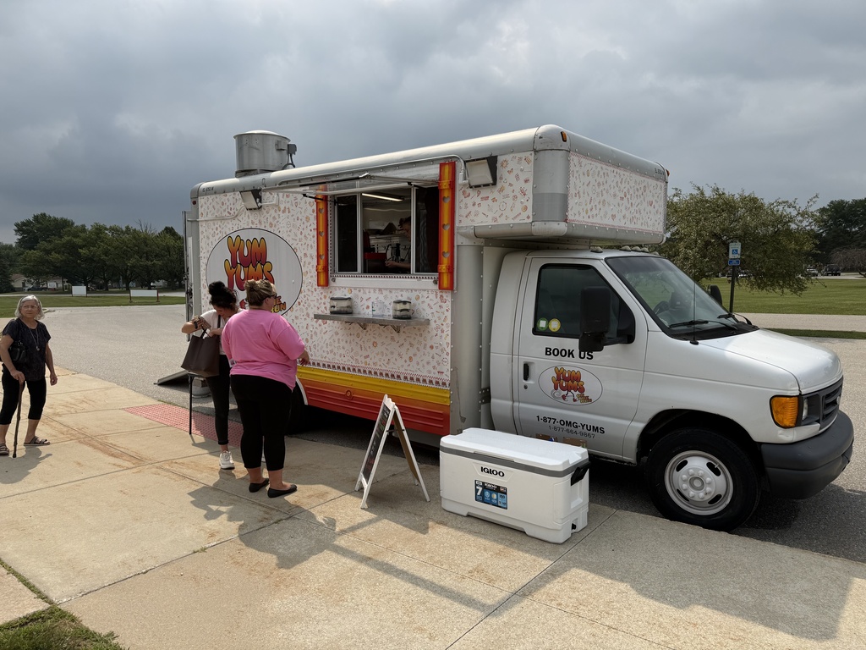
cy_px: 325
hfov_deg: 71.6
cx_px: 433
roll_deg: +1.8
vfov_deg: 56.8
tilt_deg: -4.6
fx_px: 600
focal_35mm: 24
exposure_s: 1/5714
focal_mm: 6.76
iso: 80
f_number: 1.78
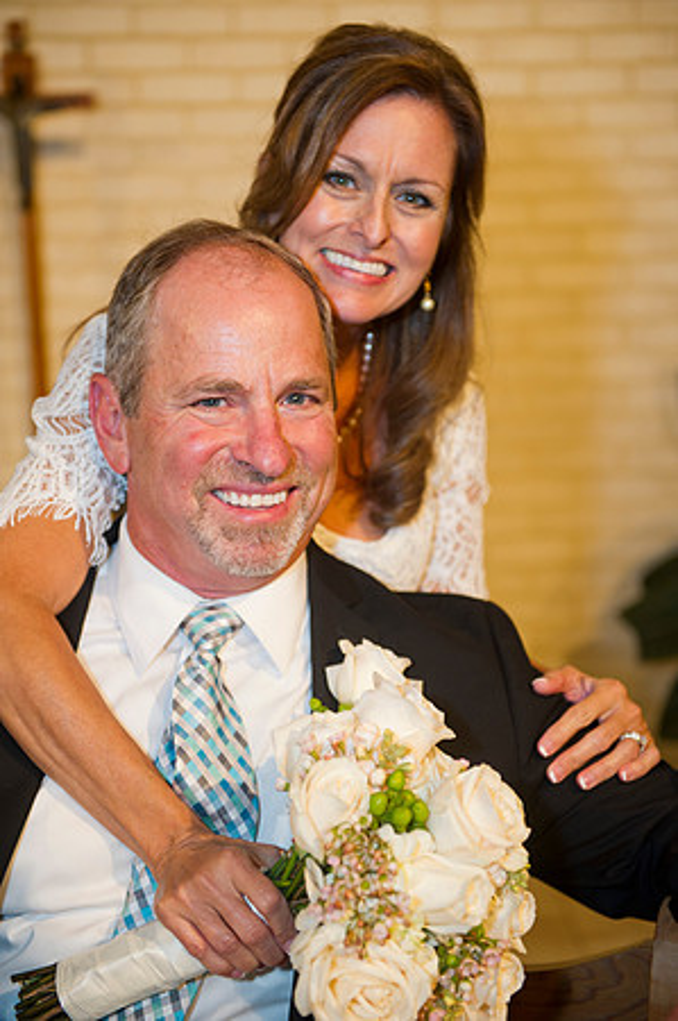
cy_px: 510
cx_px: 339
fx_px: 1755
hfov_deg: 21.9
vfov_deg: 32.4
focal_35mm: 62
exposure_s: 1/125
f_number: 3.2
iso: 1250
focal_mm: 62
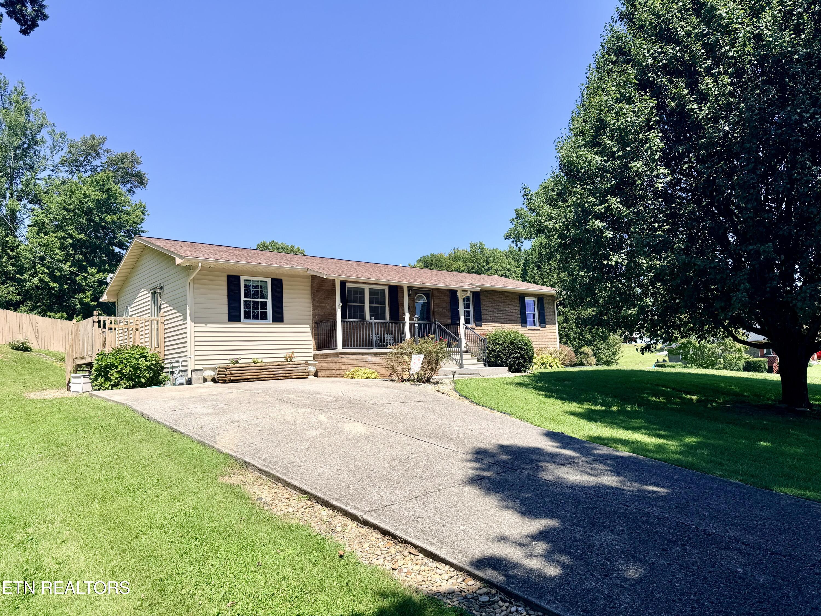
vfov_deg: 56.8
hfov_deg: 71.6
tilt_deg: +5.7
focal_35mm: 24
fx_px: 569
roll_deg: +2.7
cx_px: 410
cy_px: 308
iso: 80
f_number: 1.78
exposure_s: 1/3759
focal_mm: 6.76
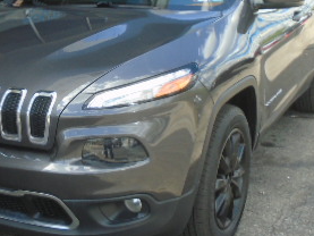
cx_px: 90
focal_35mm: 60
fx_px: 544
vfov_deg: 24.3
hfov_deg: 31.7
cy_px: 70
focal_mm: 4.6
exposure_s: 1/250
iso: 100
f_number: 3.2
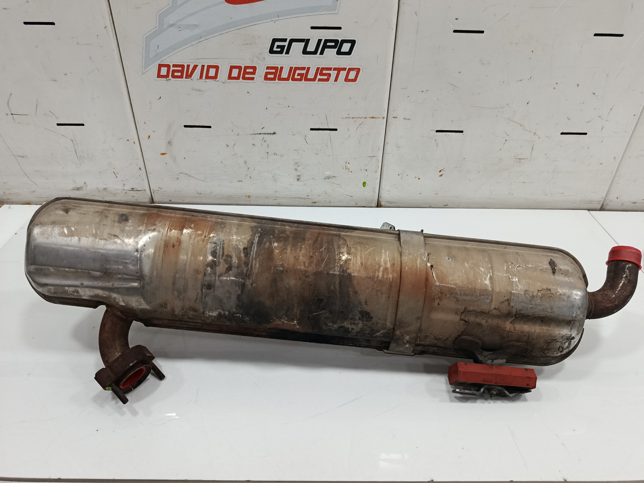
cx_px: 322
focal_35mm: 24
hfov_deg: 71.6
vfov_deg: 56.8
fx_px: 446
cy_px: 242
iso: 1075
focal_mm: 5.24
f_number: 1.7
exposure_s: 1/100
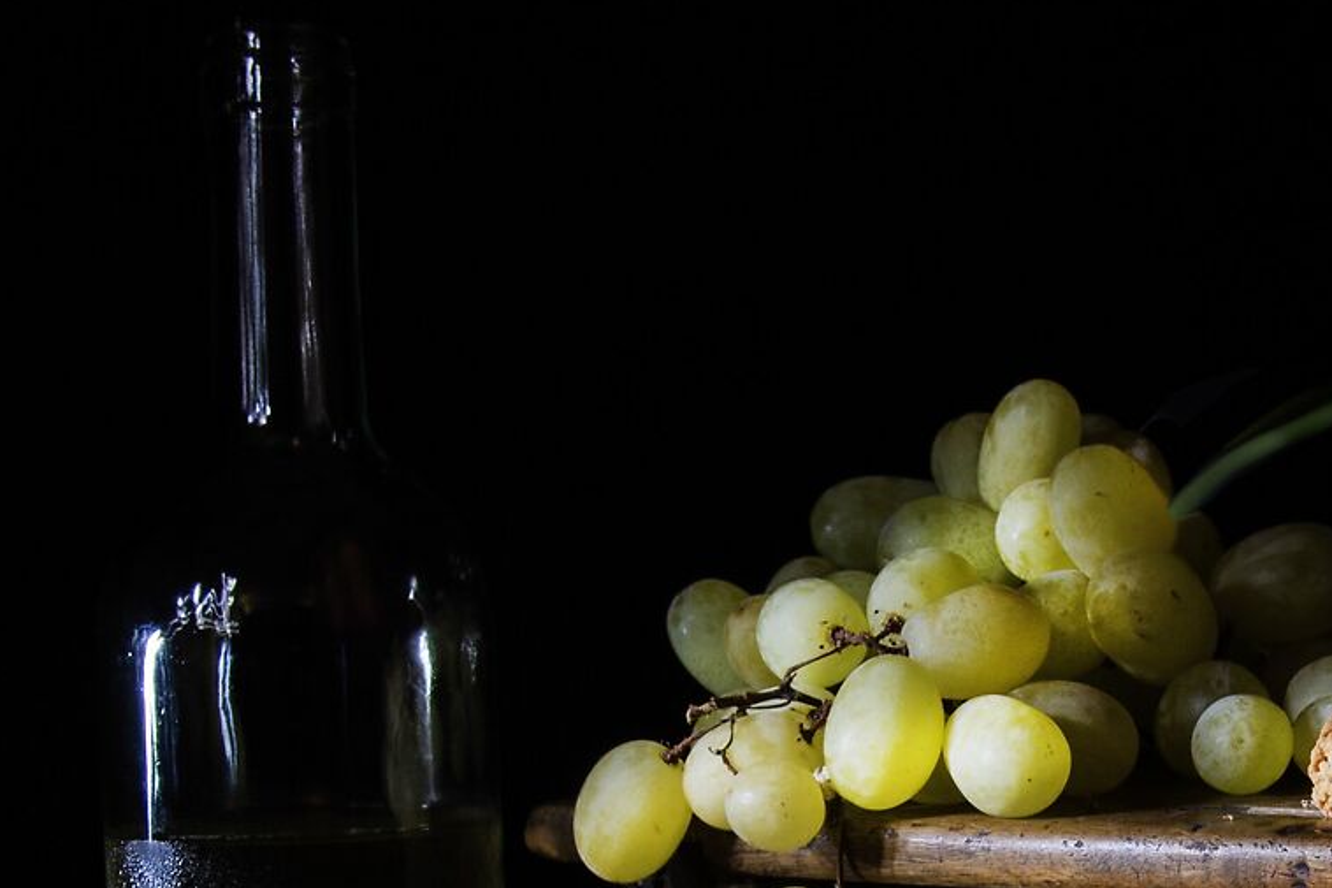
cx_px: 977
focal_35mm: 76
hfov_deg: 26.4
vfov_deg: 17.5
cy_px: 921
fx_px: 2811
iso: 250
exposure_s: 30
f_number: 11
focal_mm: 24
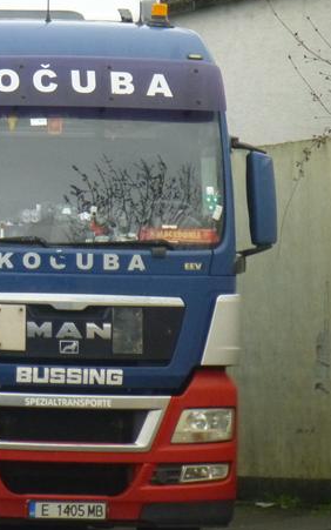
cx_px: -130
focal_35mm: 587
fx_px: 8470
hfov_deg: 2.2
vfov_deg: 3.6
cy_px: 213
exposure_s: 1/400
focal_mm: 55.7
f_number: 5.9
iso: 500
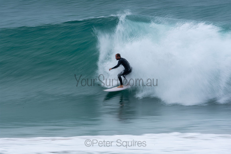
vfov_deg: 1.8
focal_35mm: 750
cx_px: 116
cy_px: 77
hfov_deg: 2.7
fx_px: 4813
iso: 100
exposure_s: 1/20
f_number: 25
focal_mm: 500
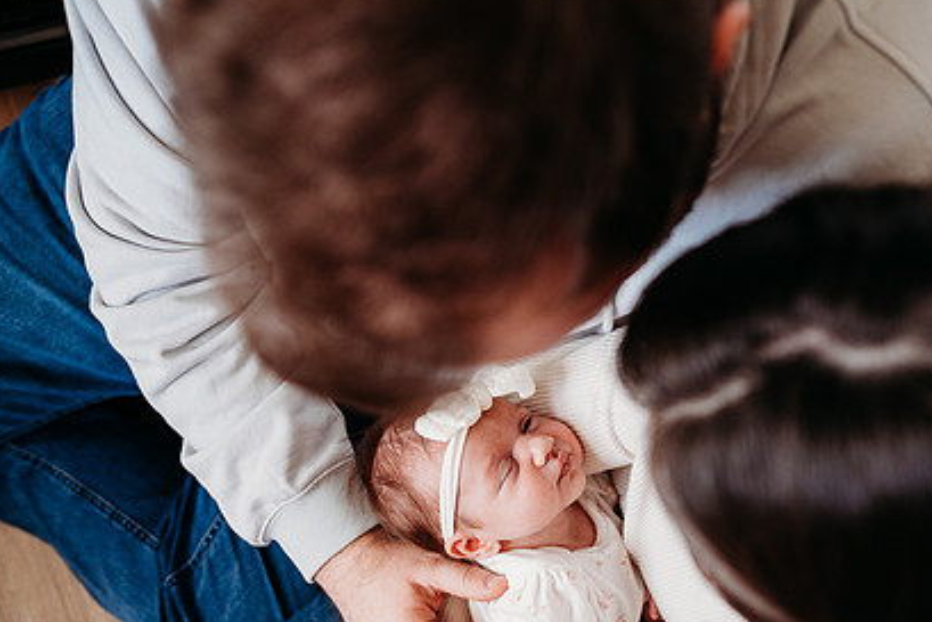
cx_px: 563
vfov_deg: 38.7
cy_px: 391
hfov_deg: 55.3
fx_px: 880
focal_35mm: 34
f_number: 2.5
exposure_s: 1/250
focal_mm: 24
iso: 400
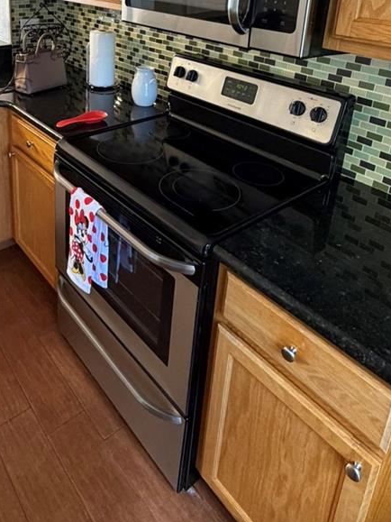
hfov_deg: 47.2
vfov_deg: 56.5
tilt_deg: -15.9
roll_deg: -2.4
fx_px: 437
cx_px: 122
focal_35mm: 29
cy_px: 93
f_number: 2.2
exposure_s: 1/60
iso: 400
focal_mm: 2.22
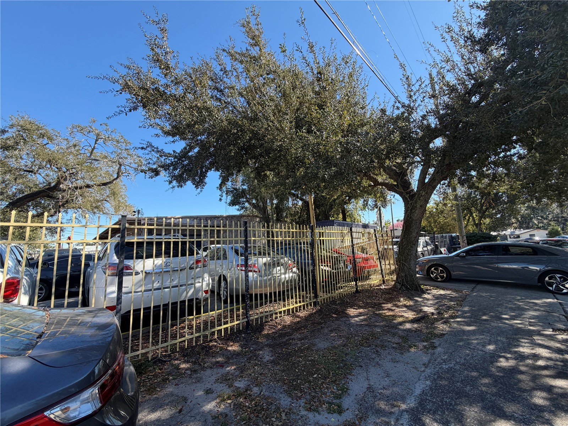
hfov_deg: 102.1
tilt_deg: +7.2
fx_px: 230
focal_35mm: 14
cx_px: 284
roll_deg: +3.8
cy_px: 213
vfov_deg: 85.7
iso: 50
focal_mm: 2.22
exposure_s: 1/502
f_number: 2.2
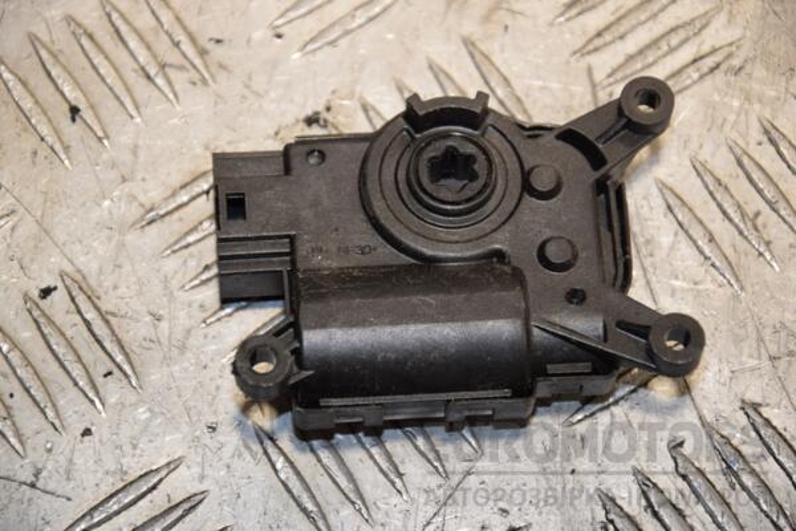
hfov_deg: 13.0
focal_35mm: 158
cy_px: 266
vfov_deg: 8.7
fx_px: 3482
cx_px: 398
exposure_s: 1/200
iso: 800
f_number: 6.3
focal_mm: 105
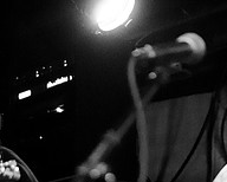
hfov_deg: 15.1
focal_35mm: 127
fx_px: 854
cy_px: 208
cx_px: 143
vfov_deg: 11.9
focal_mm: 30
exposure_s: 1/80
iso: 1600
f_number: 1.8
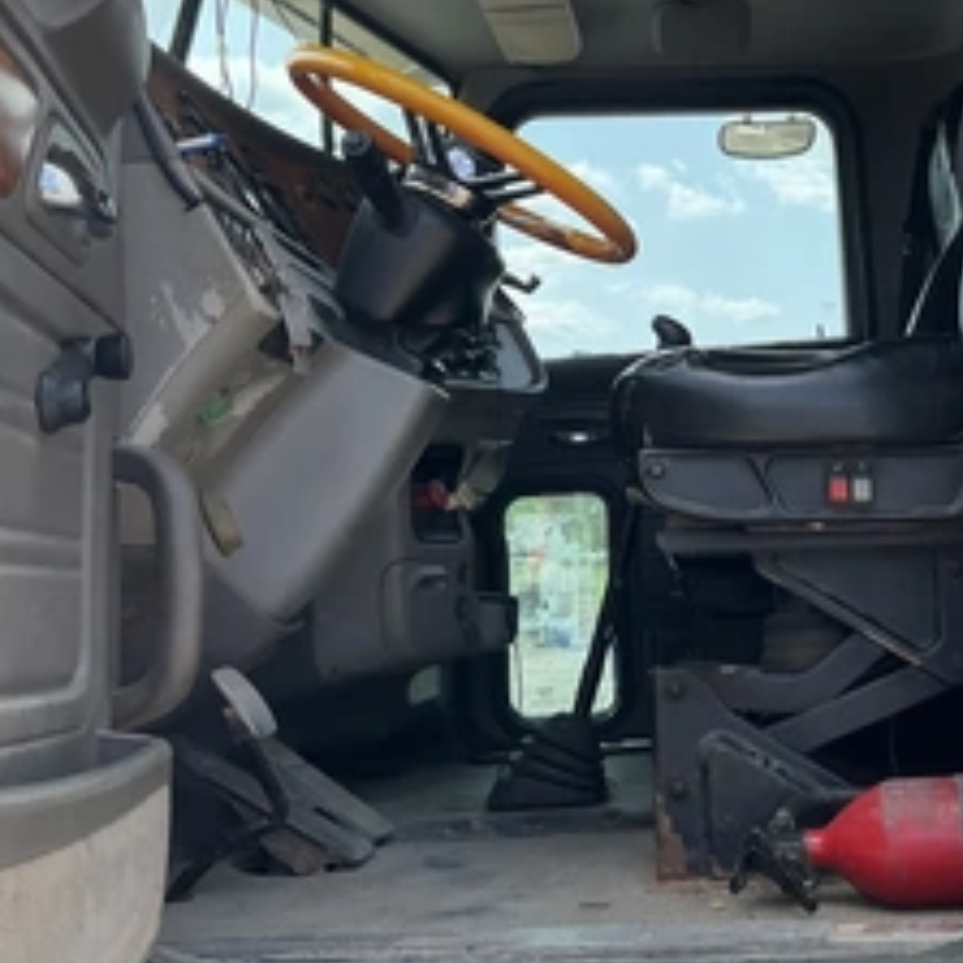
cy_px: 397
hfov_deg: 35.9
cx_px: 734
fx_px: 1448
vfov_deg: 36.7
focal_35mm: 46
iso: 25
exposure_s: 1/739
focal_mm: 3
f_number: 1.8
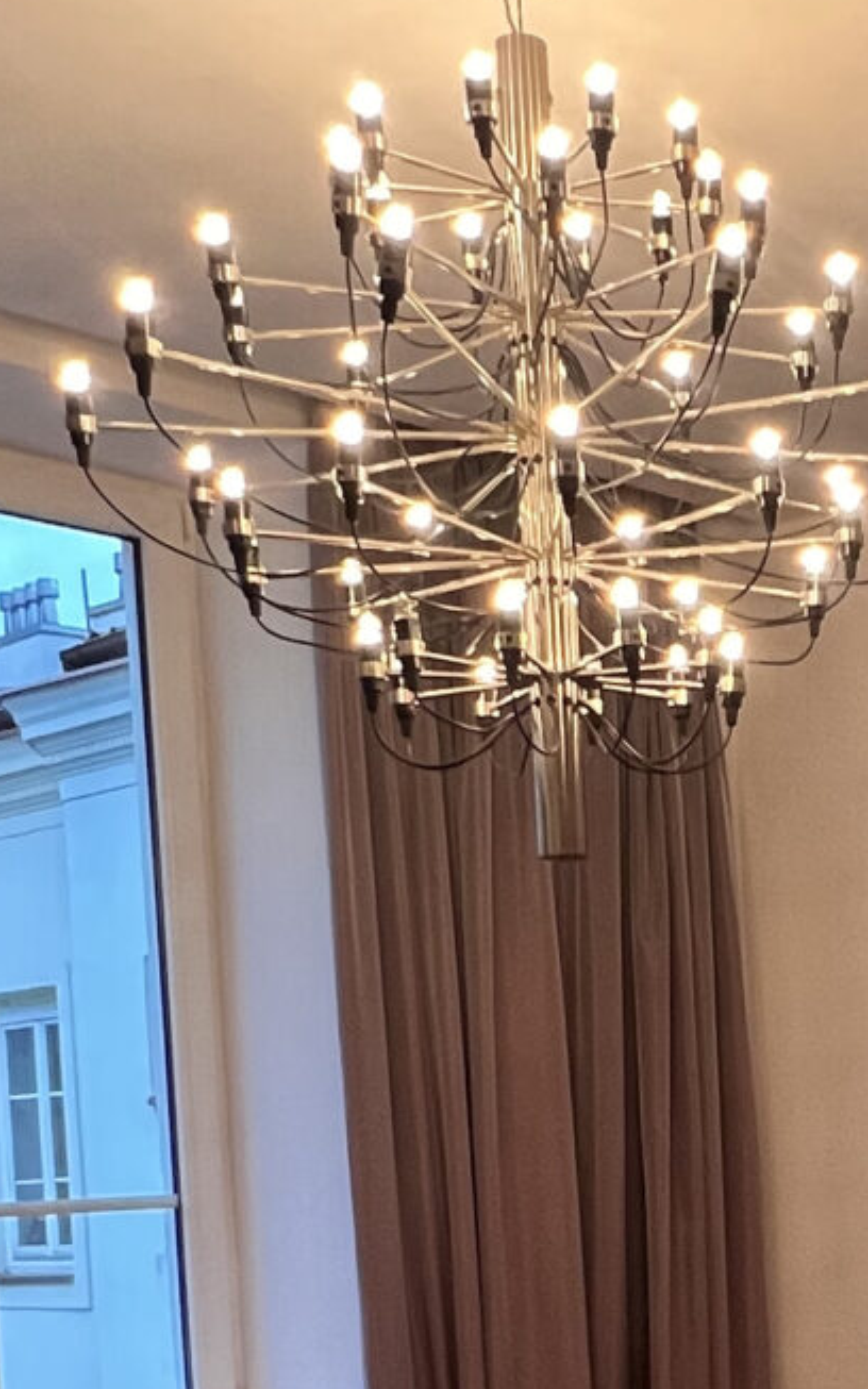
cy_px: 1278
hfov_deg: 22.4
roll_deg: +2.9
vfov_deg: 35.1
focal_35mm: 54
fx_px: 2044
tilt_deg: -2.1
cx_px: 994
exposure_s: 1/100
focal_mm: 1.57
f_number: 1.8
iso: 200
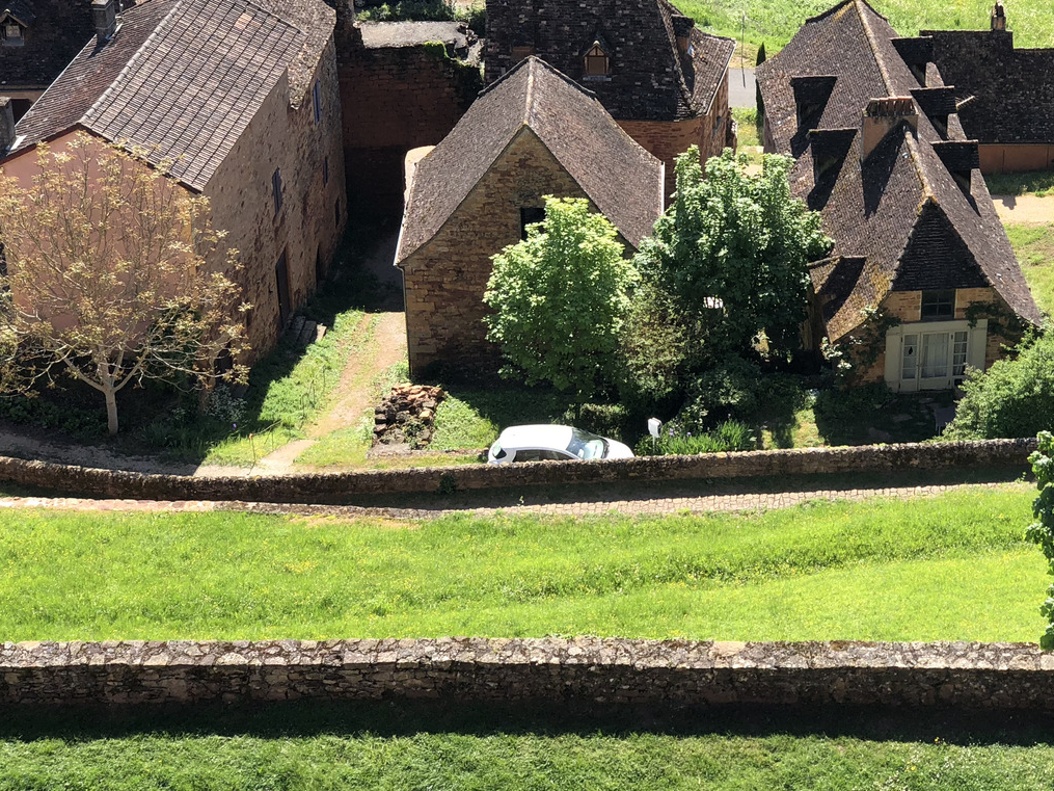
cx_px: 736
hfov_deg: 23.7
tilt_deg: -28.5
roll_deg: +0.2
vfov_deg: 17.8
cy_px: 172
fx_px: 2496
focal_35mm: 82
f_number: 2.4
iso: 16
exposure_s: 1/335
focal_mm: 6
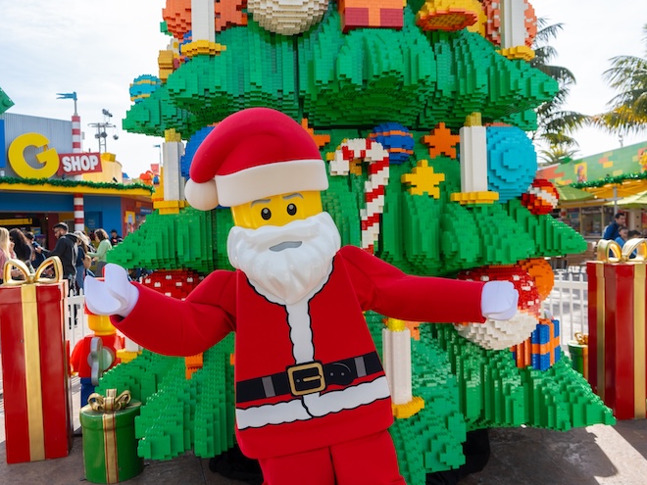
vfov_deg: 45.4
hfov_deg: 58.3
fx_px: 579
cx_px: 319
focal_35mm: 31
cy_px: 243
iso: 100
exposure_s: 1/320
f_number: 5
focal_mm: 28
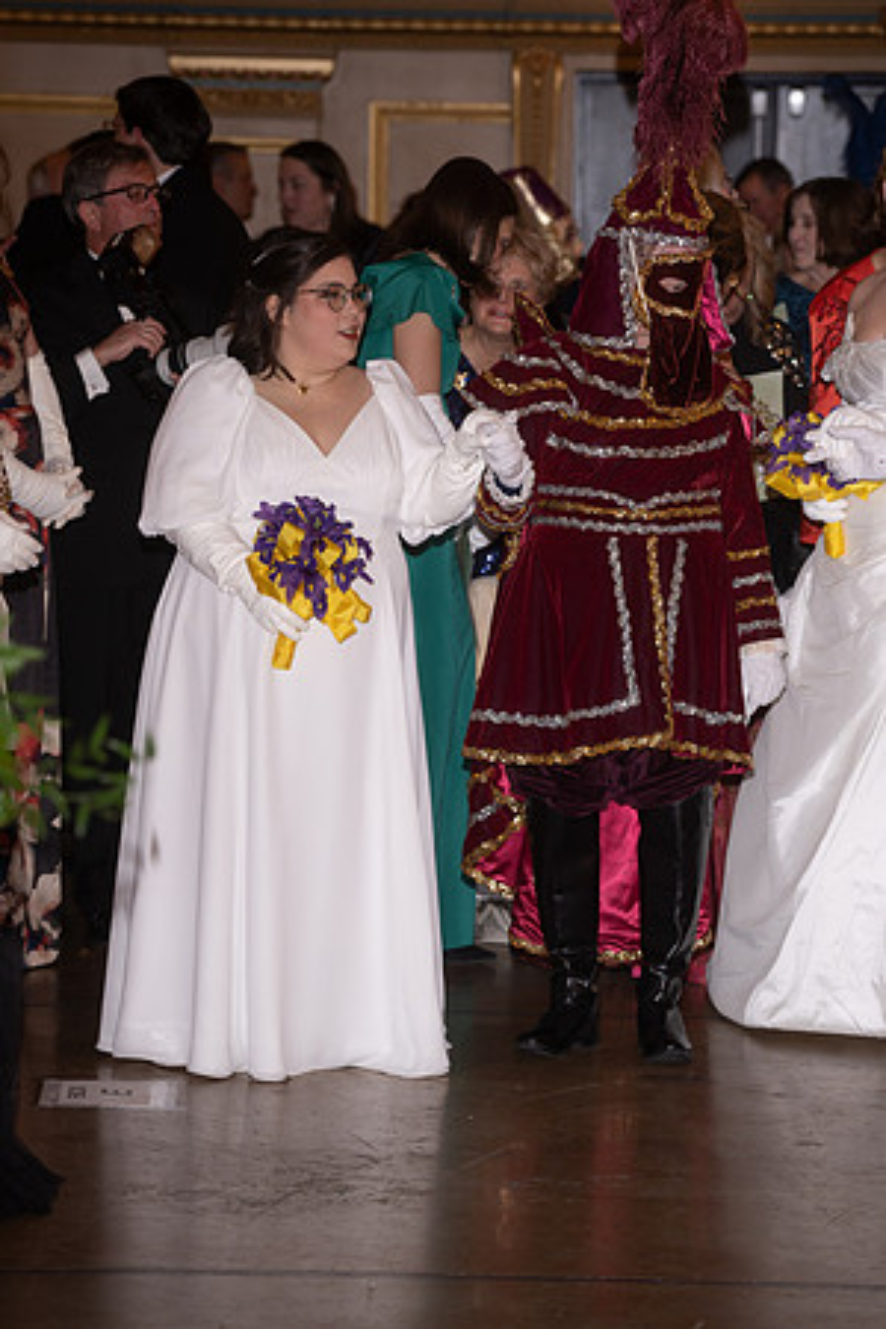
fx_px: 5500
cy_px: 664
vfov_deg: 13.8
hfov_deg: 9.2
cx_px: 443
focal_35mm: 149
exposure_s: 1/60
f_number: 5
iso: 320
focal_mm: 149
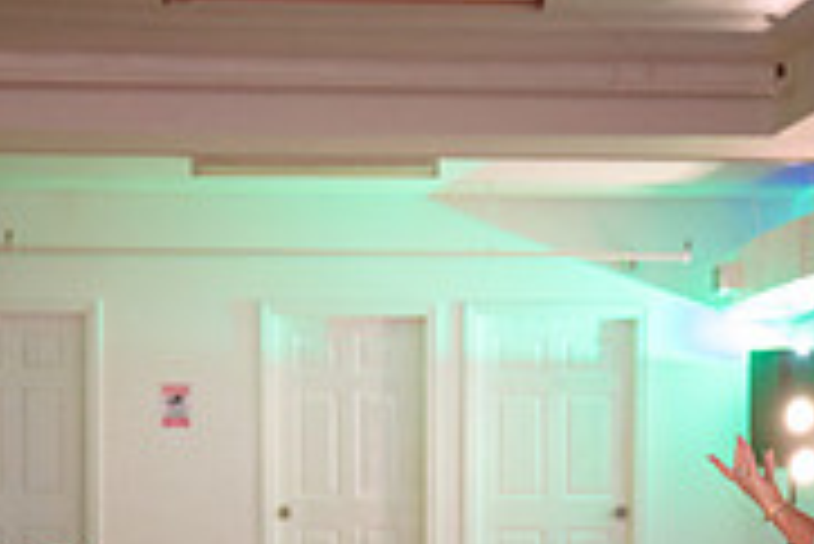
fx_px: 2761
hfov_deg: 16.8
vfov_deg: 11.0
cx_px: 400
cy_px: 717
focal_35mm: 122
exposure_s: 1/160
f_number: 2.8
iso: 640
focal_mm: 38
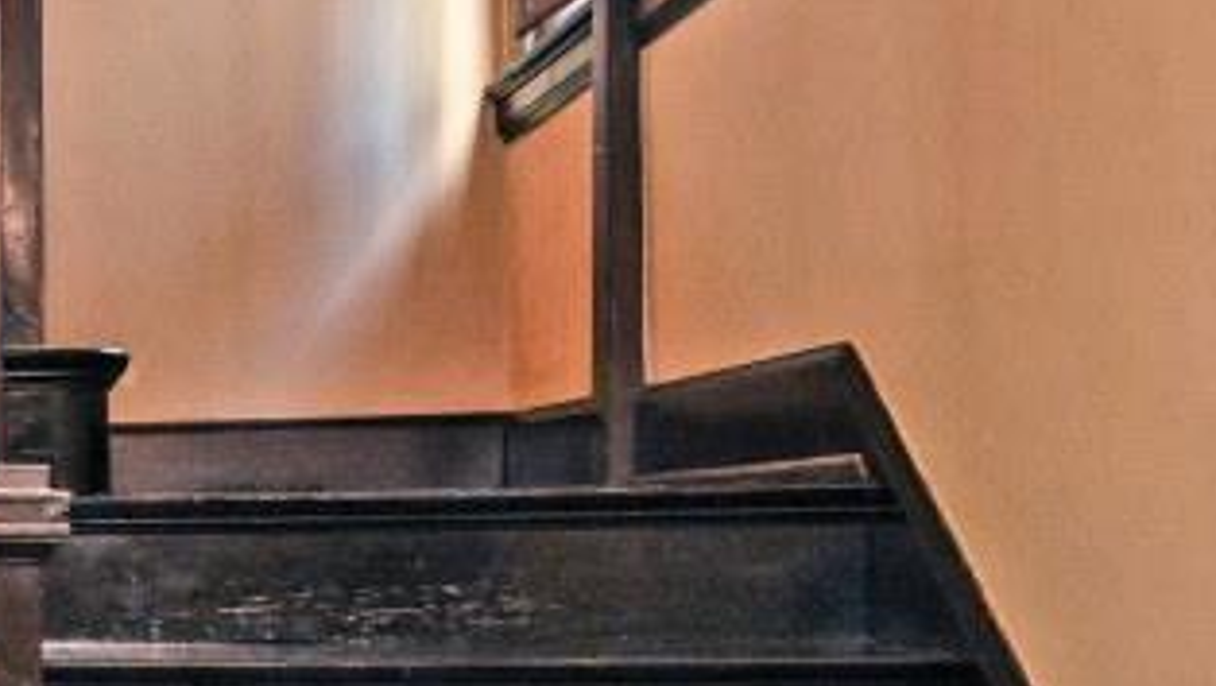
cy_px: 562
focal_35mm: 70
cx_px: -558
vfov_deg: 17.1
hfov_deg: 24.3
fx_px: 2258
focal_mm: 14
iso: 3600
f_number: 4
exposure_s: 1/60
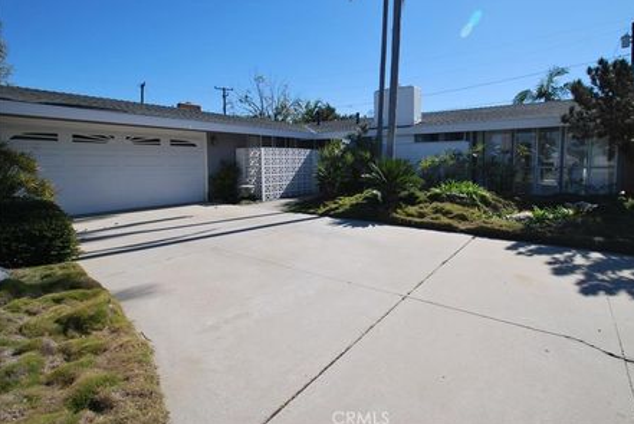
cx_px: 355
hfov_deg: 92.8
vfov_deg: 70.3
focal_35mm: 17
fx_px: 300
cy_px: 188
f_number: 8
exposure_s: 1/250
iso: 100
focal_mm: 10
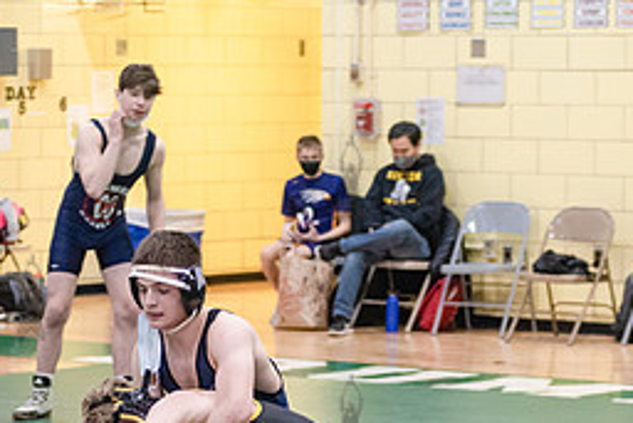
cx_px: 349
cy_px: 417
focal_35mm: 185
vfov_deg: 7.4
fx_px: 3255
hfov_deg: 11.1
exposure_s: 1/400
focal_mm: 80
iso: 4000
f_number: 3.5
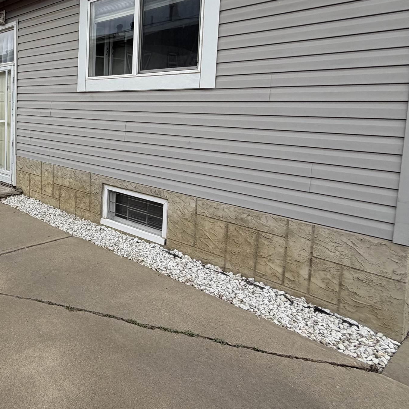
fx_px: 374
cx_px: 12
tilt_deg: -5.0
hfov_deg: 48.6
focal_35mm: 28
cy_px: 136
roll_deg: -0.6
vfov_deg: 56.1
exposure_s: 1/770
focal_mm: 2.22
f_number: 2.2
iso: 32
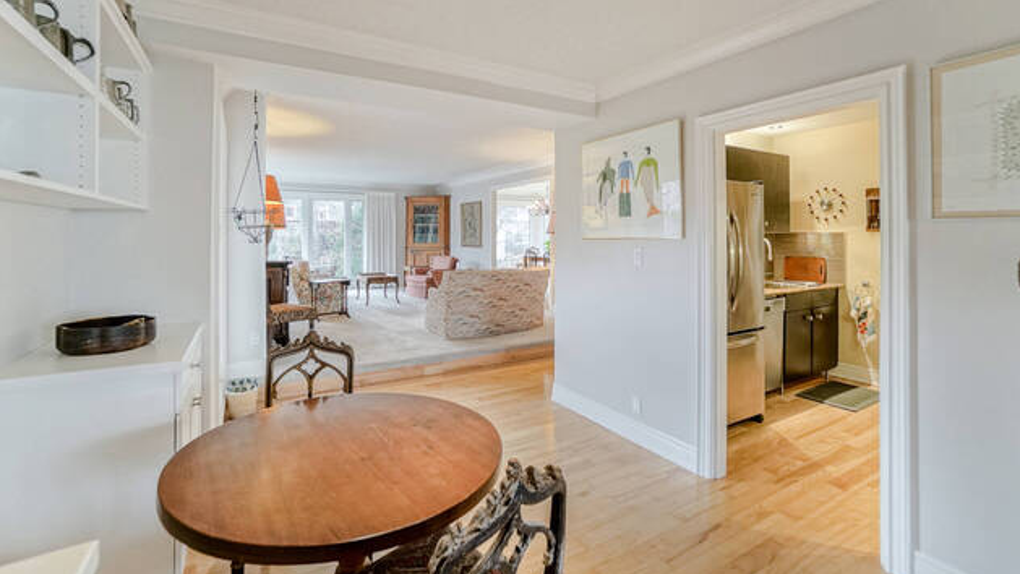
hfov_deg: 99.4
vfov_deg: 66.9
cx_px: 504
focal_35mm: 16
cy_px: 254
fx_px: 433
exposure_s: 1/100
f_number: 4
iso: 1600
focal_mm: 10
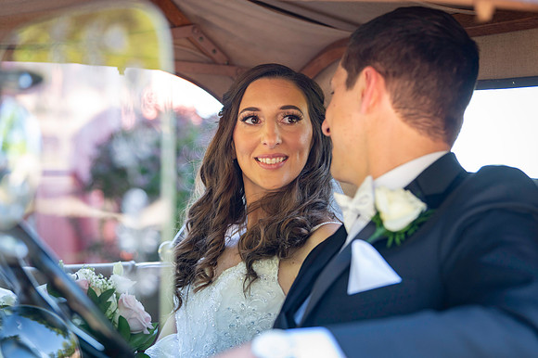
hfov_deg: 23.7
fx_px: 1284
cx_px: 269
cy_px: 179
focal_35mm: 86
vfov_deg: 15.9
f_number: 3.5
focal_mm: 86
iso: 1000
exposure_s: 1/320
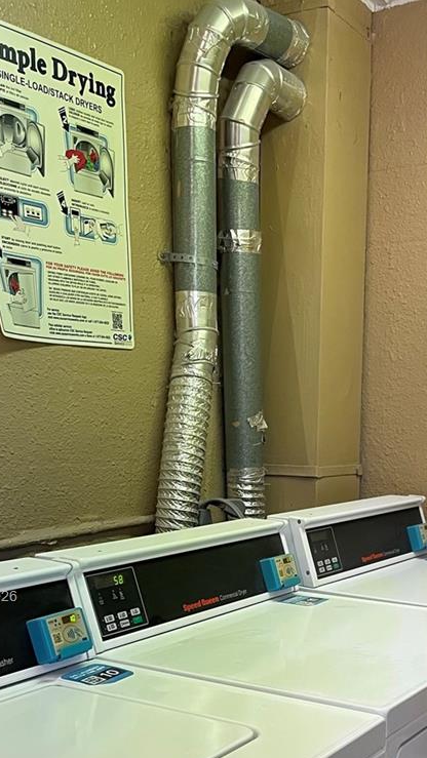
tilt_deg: -10.9
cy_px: 598
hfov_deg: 25.8
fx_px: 925
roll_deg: +1.3
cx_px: 289
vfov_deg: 42.7
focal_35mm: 46
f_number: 1.6
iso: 80
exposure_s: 1/60
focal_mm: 4.2
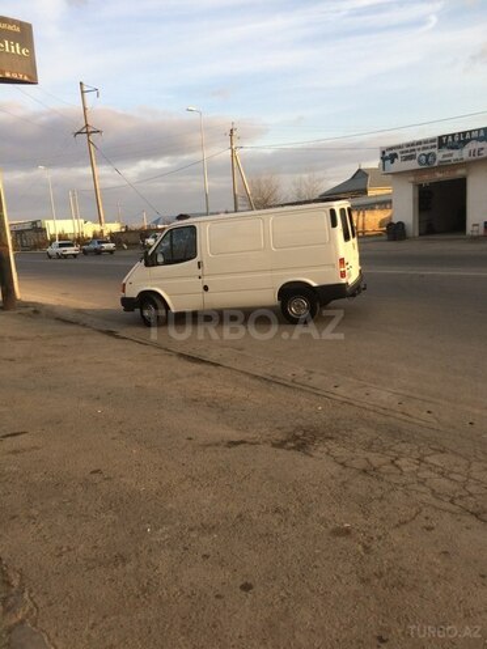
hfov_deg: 48.2
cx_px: 244
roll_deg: +2.8
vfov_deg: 61.7
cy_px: 324
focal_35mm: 29
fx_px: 544
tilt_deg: -13.5
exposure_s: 1/684
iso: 32
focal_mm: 4.15
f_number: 2.2
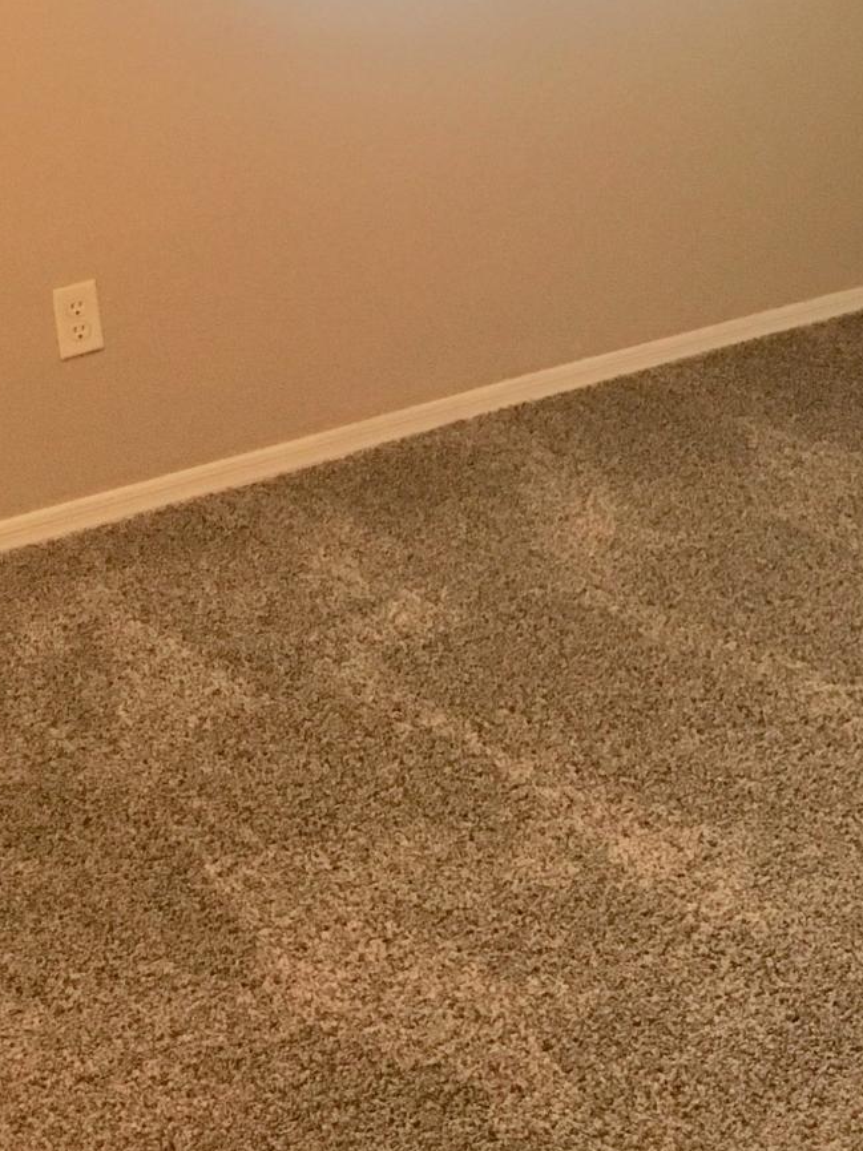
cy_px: 134
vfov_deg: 28.0
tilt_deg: -14.4
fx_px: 2228
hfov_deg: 21.4
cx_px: 806
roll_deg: +0.9
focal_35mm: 67
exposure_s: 1/30
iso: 125
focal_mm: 4.15
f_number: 2.2
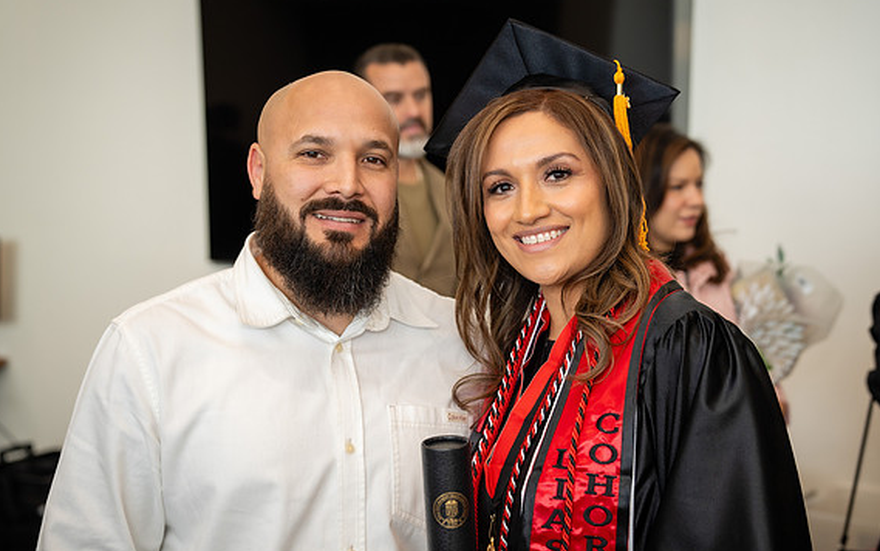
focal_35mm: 57
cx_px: 480
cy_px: 299
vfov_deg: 22.8
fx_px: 1367
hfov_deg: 35.6
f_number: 2.8
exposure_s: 1/160
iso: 250
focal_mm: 48
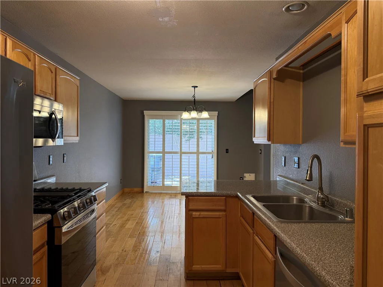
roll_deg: -0.2
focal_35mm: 24
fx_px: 266
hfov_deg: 71.6
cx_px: 192
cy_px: 144
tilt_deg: +0.0
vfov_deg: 56.8
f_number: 1.78
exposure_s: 1/120
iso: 250
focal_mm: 6.76
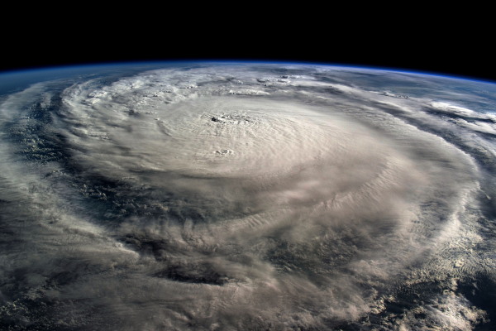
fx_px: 689
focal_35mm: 50
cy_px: 166
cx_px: 248
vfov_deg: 27.0
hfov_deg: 39.6
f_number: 8
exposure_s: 1/5000
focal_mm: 50
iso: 500
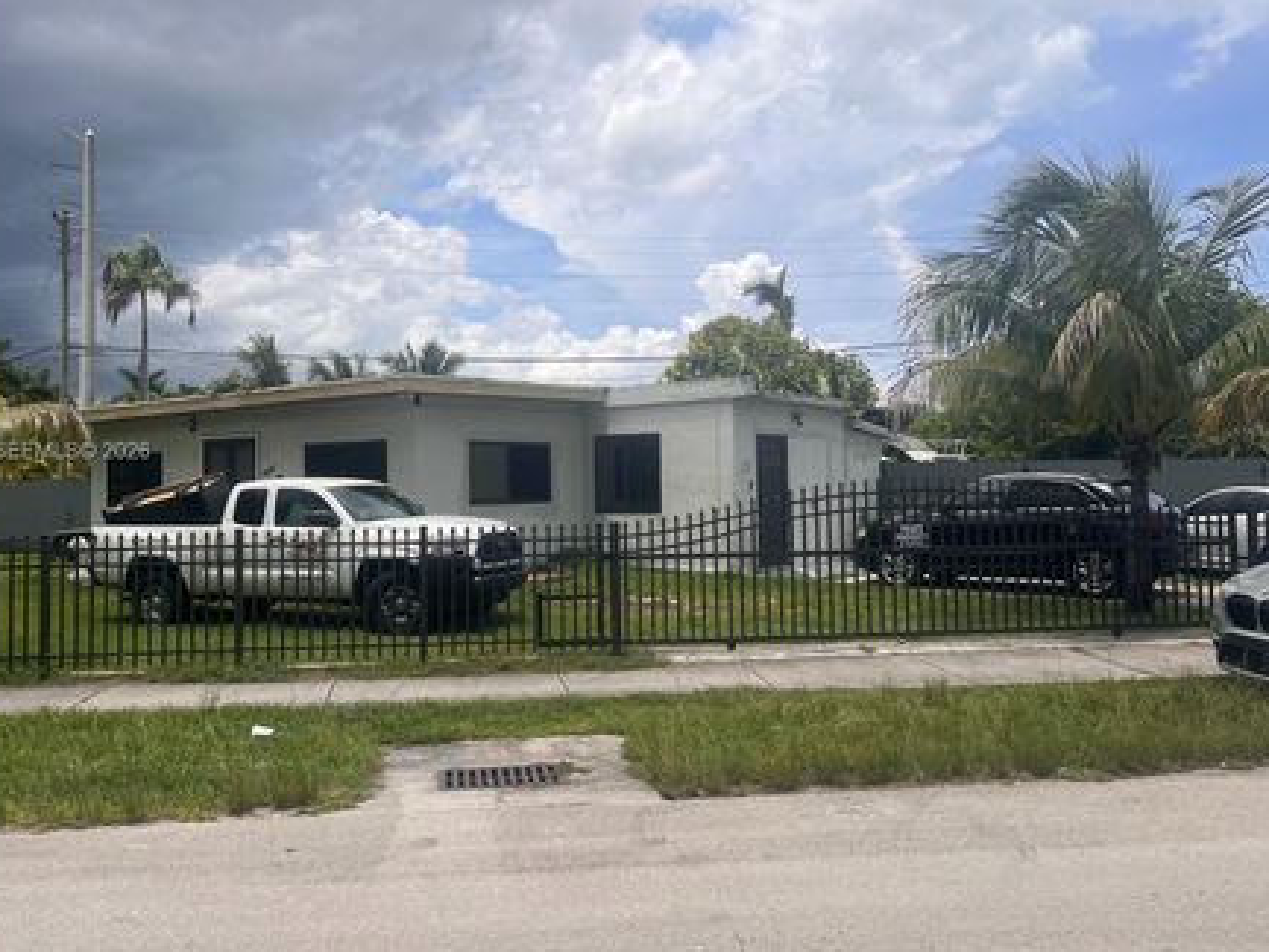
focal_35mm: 30
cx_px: 598
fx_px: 1100
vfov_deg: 46.8
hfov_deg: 59.9
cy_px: 453
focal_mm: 5.1
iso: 50
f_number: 1.6
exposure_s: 1/4854
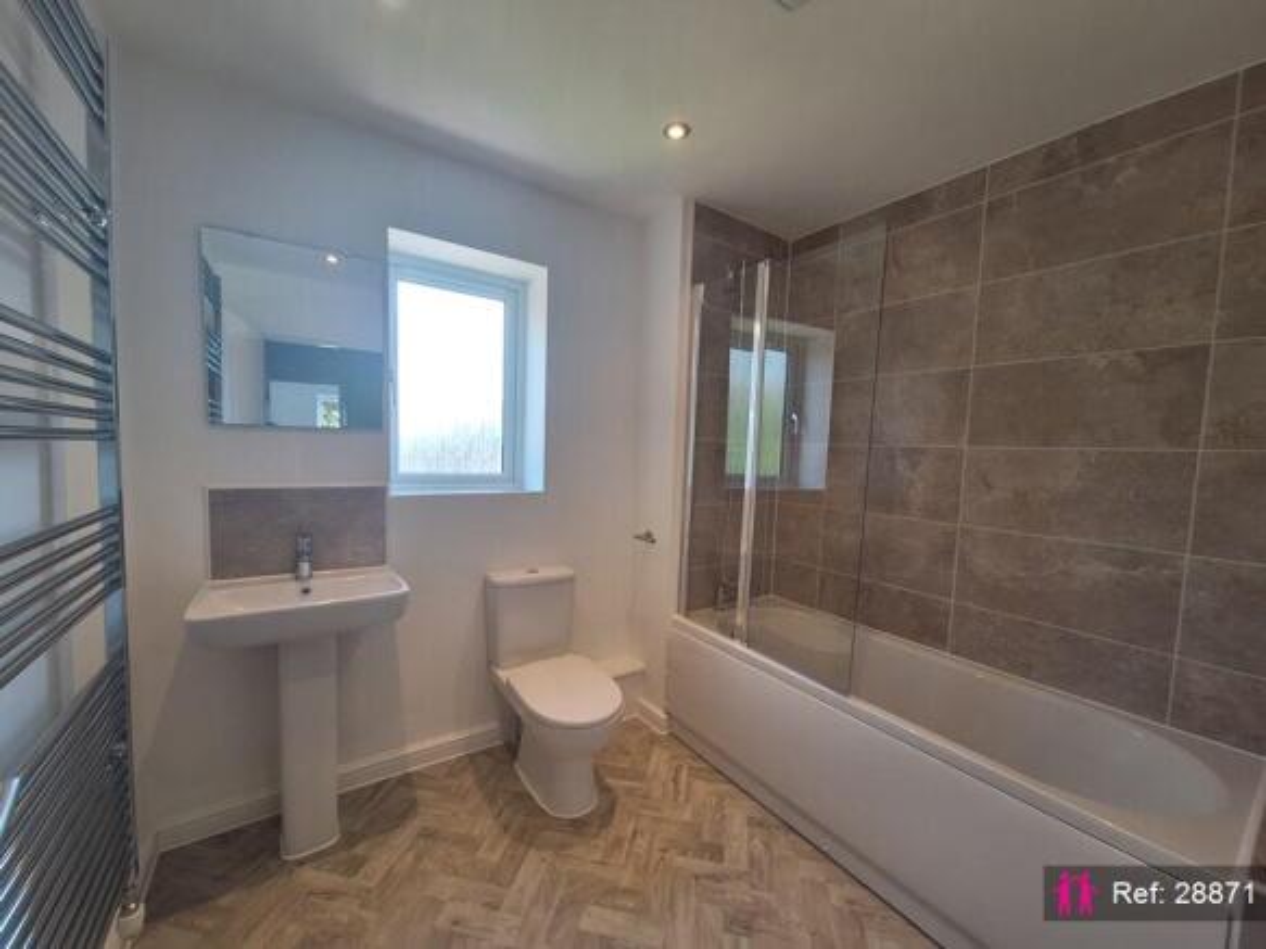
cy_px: 474
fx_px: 475
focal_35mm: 13
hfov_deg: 106.2
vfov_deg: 89.9
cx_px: 633
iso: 64
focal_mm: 1.74
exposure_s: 1/50
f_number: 2.2
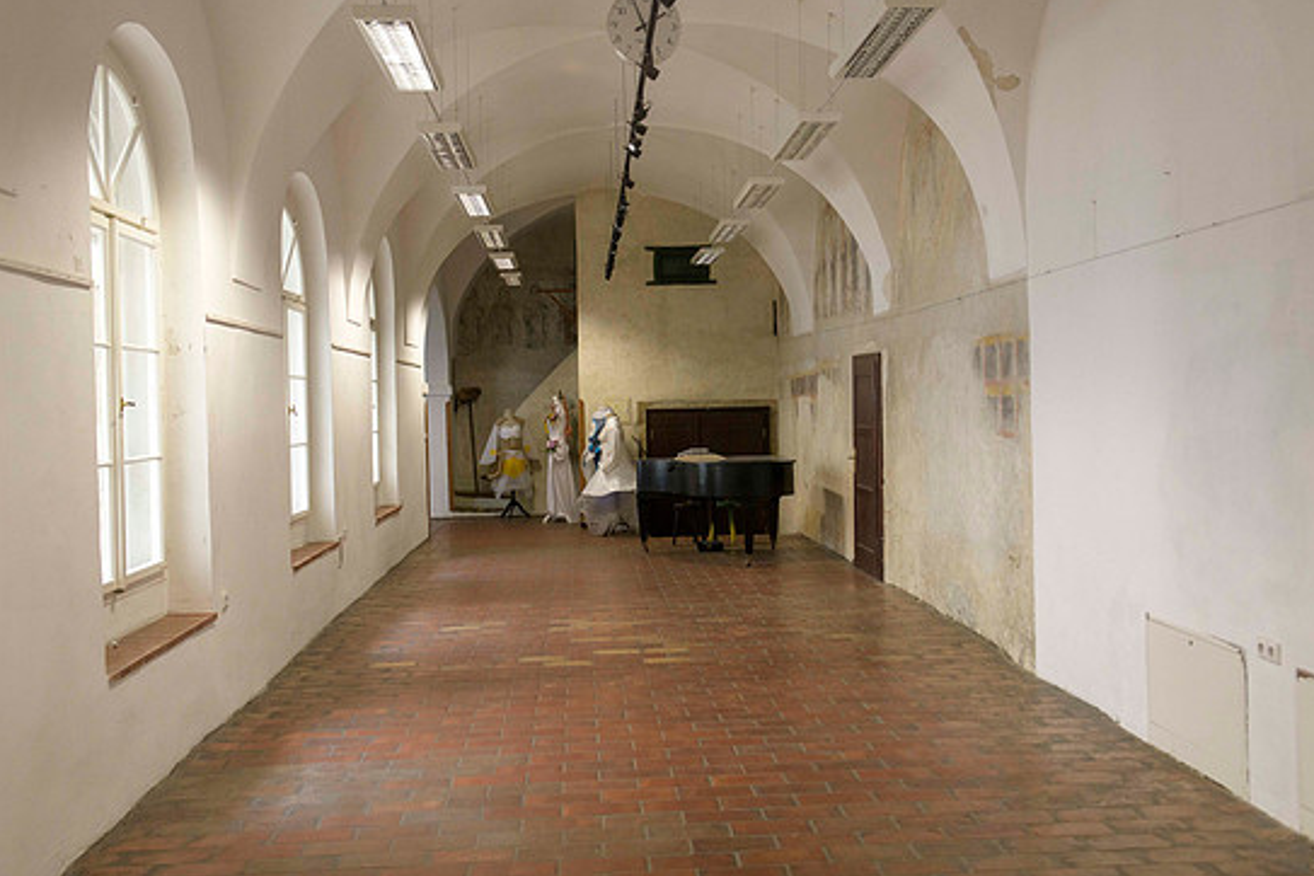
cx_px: 675
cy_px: 417
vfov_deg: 35.9
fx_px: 1350
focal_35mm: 37
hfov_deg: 51.9
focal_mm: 34
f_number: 5.6
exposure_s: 1/80
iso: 1800
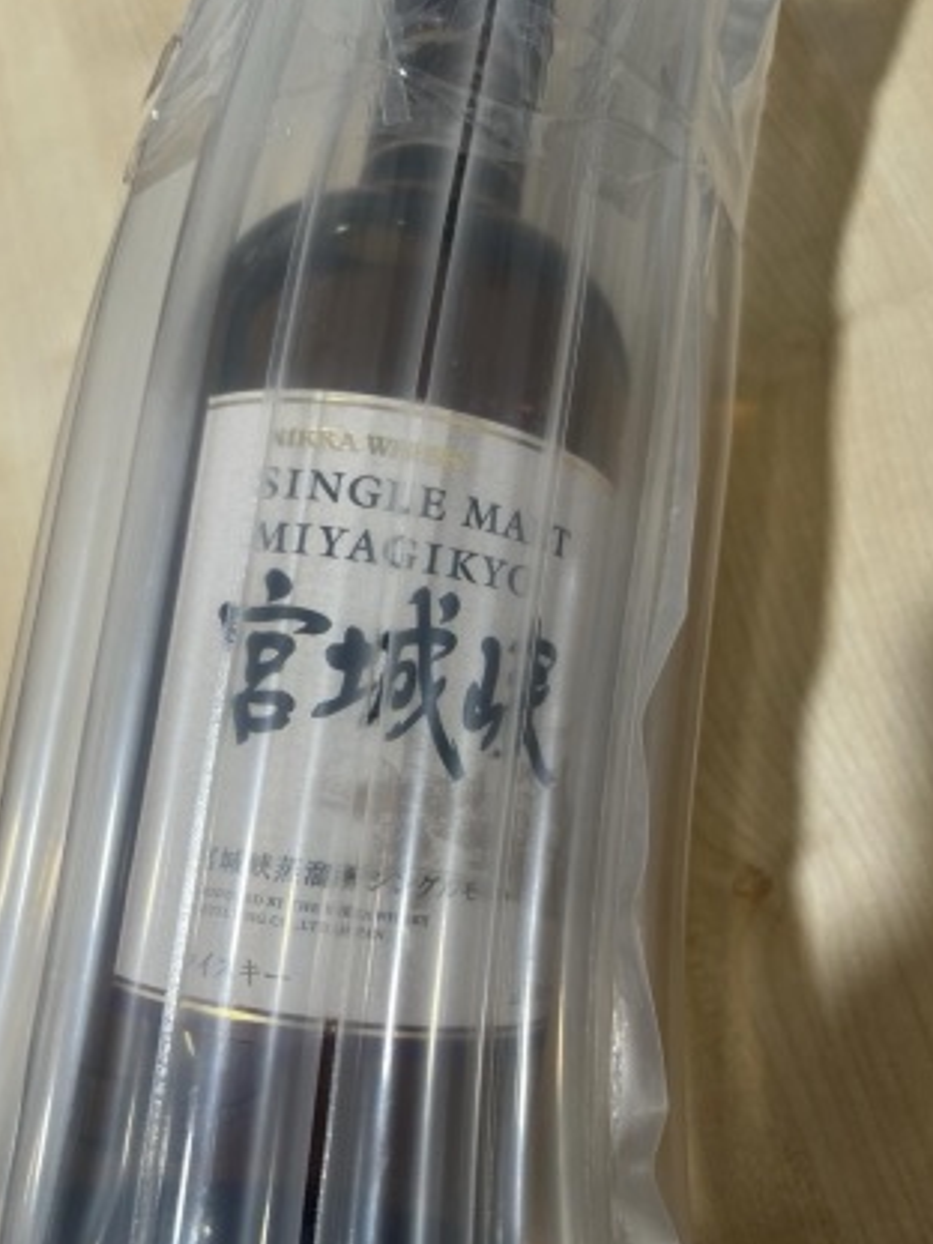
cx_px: 481
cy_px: 649
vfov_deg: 59.9
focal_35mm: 30
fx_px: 1078
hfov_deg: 46.8
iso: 100
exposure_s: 1/120
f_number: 1.5
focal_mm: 5.7
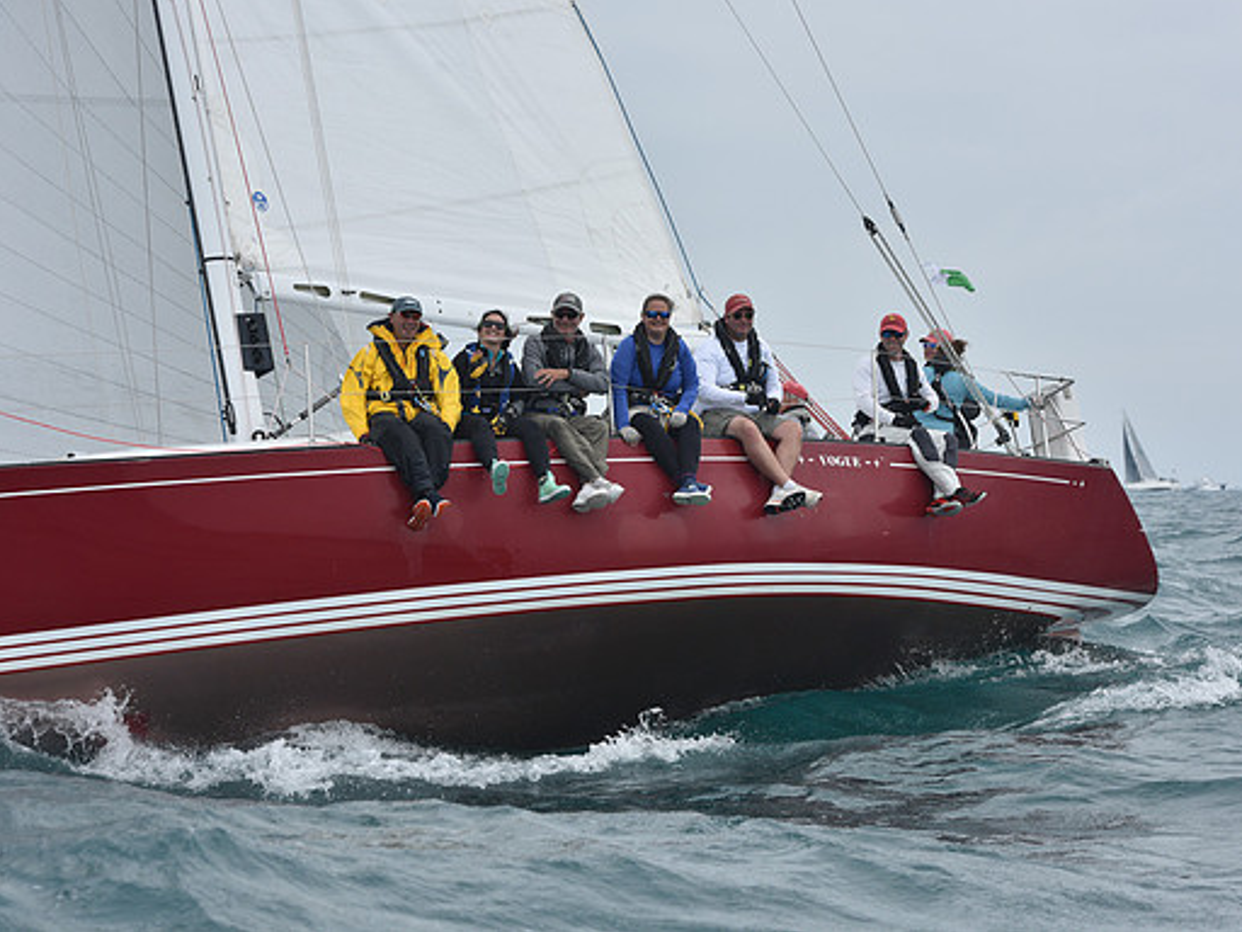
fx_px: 3911
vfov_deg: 13.6
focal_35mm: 109
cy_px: 465
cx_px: 662
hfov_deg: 18.0
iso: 250
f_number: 7.1
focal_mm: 100
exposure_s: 1/800
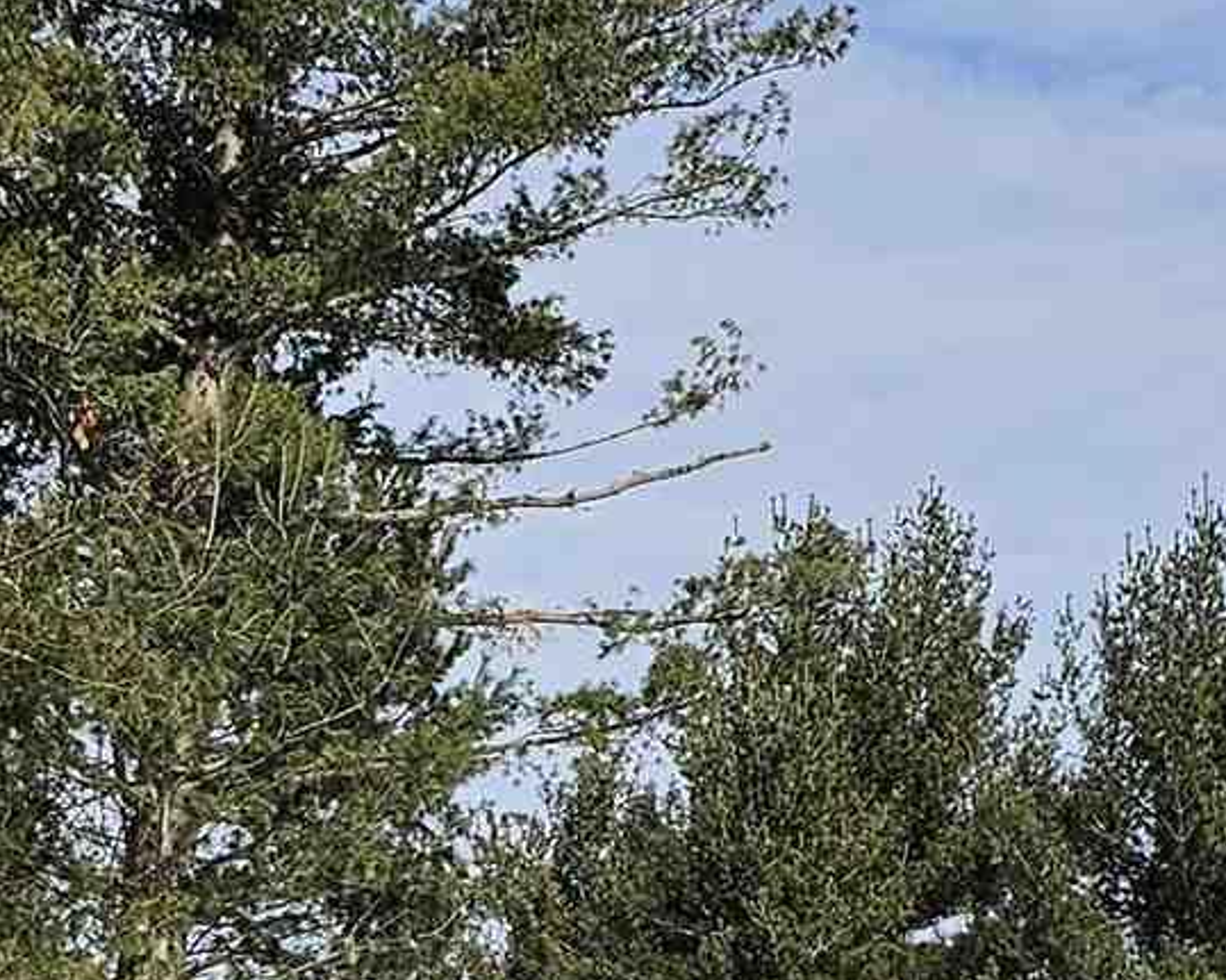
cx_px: 396
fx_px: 4644
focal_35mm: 128
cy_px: 1373
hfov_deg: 15.0
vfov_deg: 11.6
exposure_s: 1/989
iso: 10
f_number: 1.7
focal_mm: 6.3
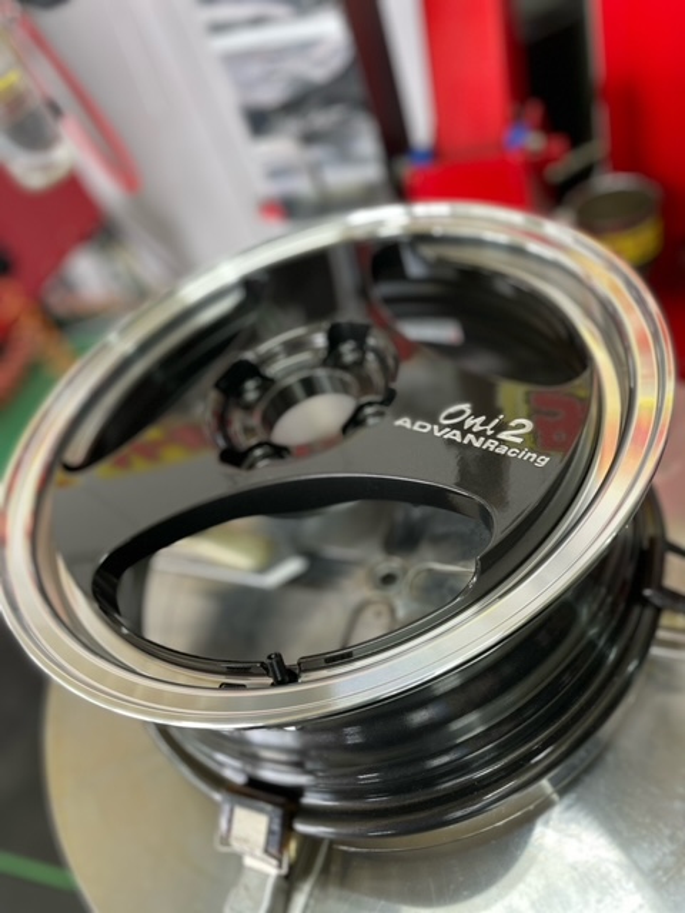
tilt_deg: -42.4
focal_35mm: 26
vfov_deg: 67.3
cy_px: 456
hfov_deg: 53.1
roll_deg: +26.0
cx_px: 342
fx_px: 686
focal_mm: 4.2
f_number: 1.6
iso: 100
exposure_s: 1/60
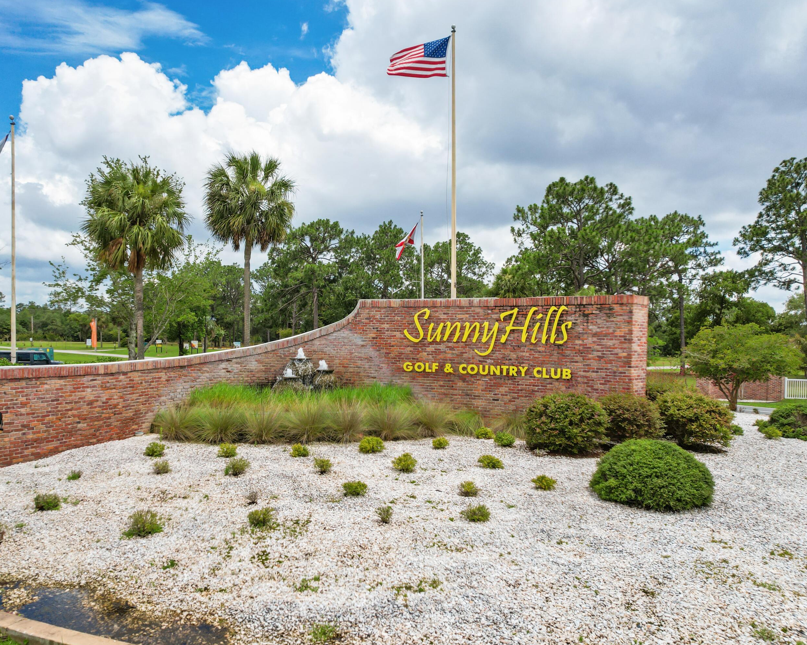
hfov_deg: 68.0
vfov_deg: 56.8
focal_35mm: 25
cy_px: 322
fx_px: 597
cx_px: 368
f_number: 2.8
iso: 100
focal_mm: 8.38
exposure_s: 1/1600
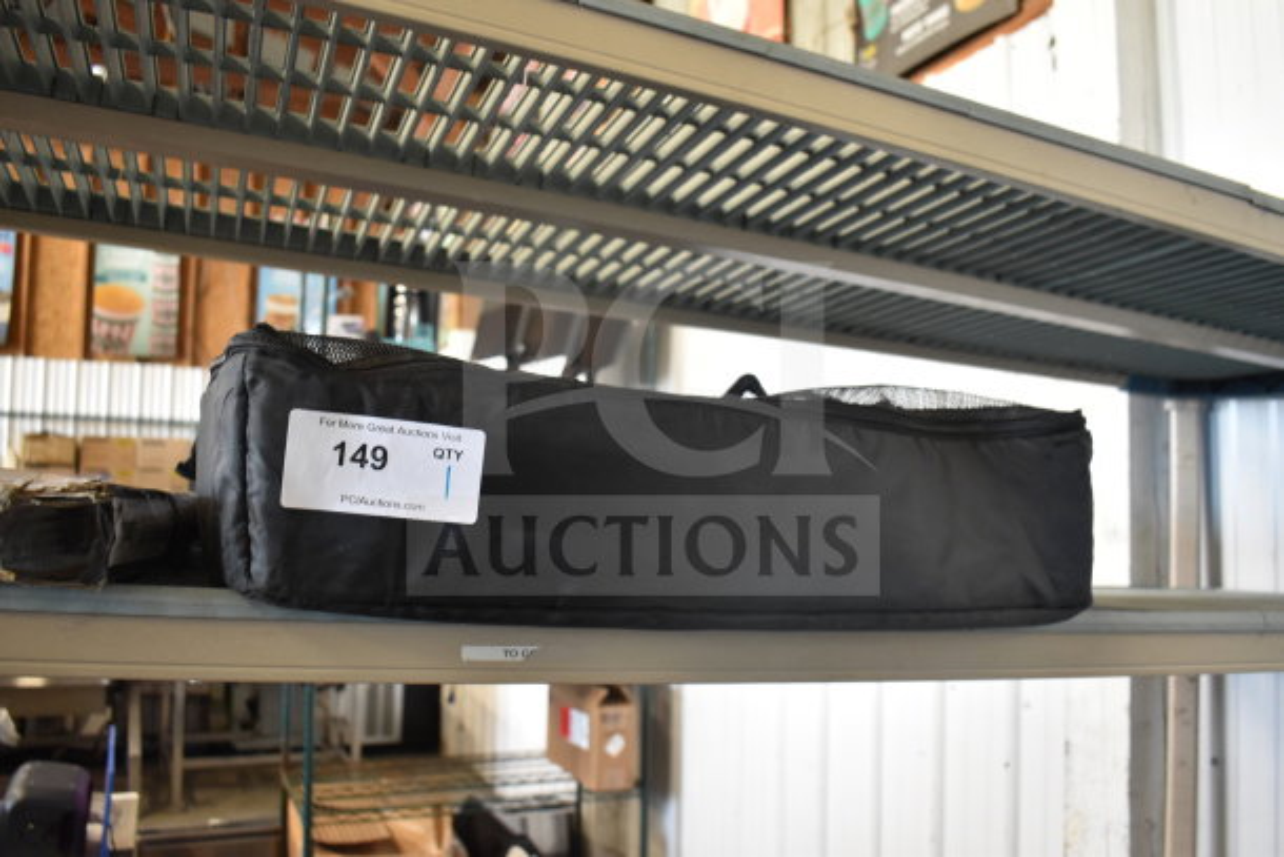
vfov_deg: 43.6
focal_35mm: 30
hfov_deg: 61.9
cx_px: 642
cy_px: 428
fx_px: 1070
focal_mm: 20
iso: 1100
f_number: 3.8
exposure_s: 1/30
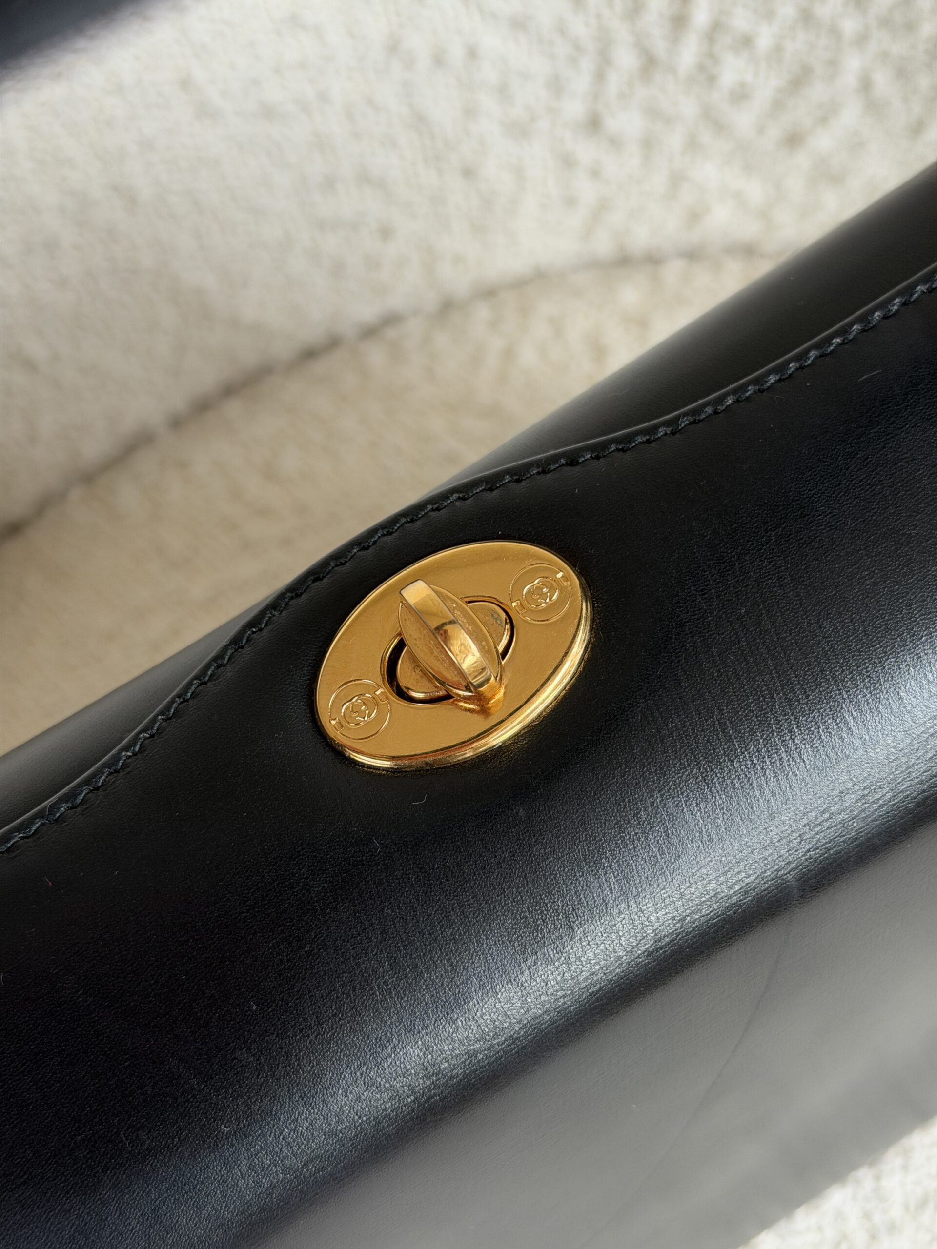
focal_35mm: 48
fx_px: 1732
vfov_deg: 39.7
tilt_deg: -67.6
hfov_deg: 30.3
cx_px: 468
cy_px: 624
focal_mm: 6.76
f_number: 1.78
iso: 80
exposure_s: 1/121
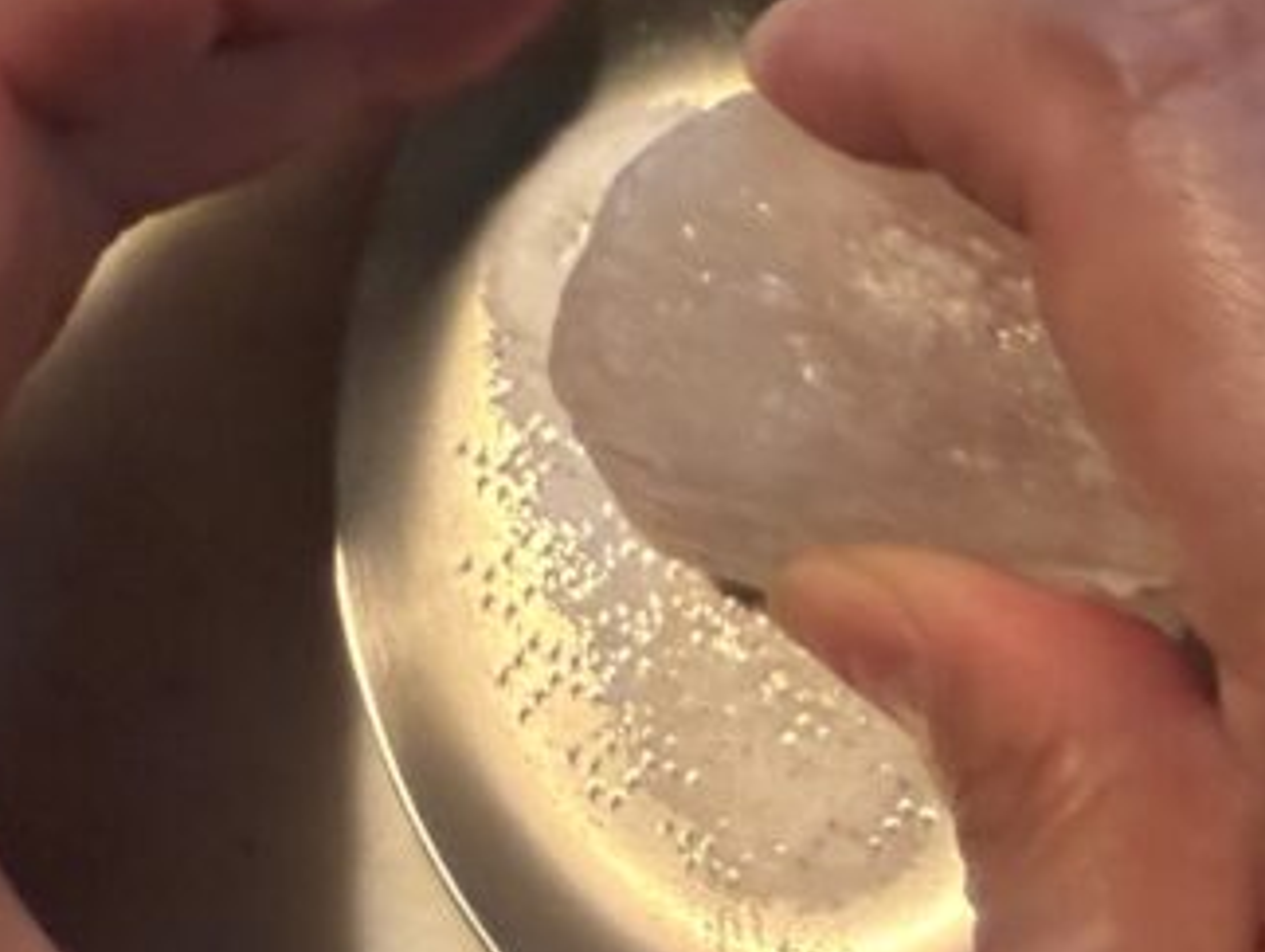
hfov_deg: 23.7
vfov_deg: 19.4
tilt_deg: -77.2
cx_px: 1461
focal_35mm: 76
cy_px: 357
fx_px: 2780
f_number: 2.2
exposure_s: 1/60
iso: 640
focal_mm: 2.22
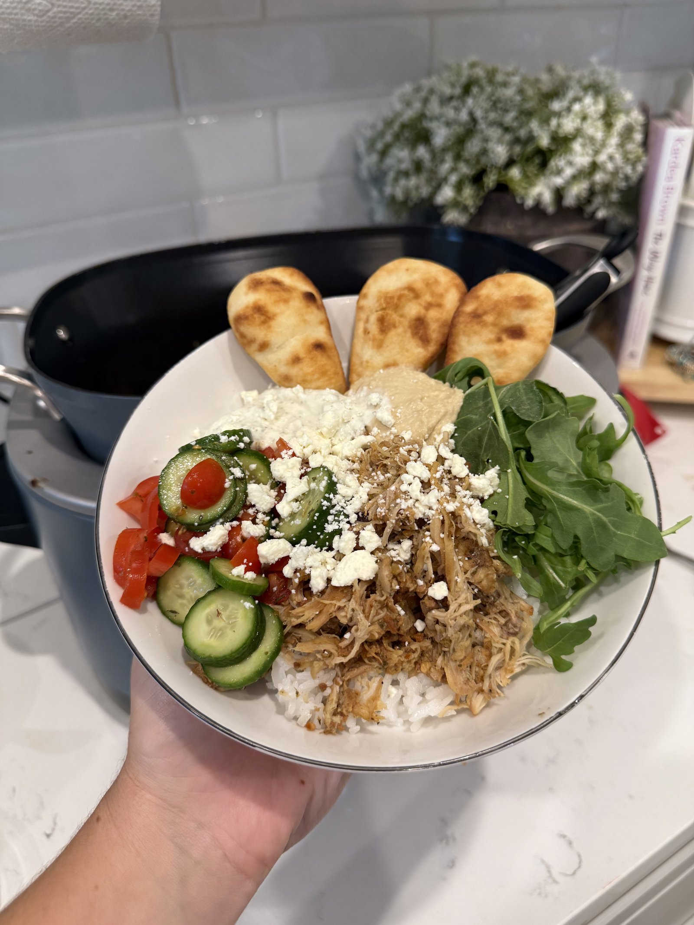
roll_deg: +1.3
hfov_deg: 56.8
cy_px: 462
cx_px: 347
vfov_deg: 71.6
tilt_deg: -33.6
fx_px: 641
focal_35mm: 24
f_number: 1.78
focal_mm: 6.76
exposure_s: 1/120
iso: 200
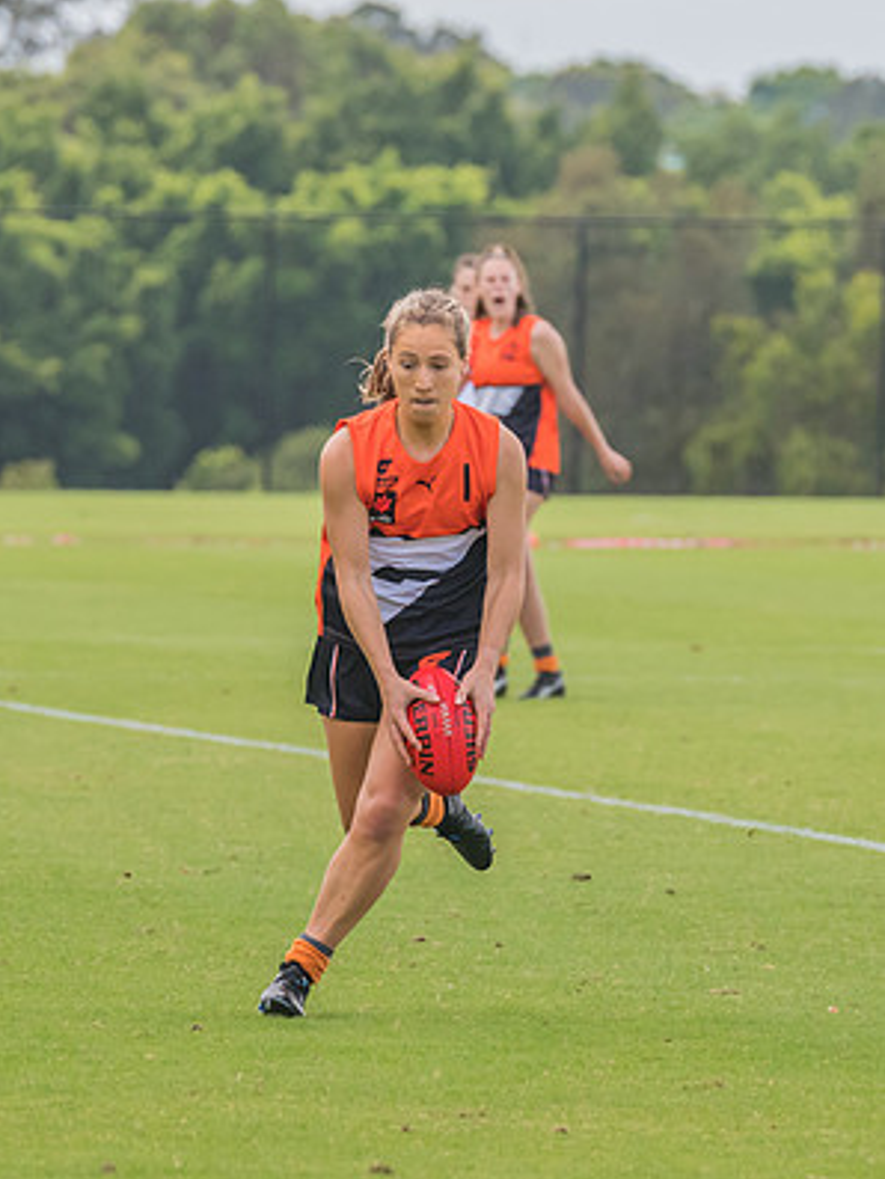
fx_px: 24871
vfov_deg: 2.7
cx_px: 521
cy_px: 596
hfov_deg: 2.0
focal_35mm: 730
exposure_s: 1/1600
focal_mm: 300
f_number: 8
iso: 800
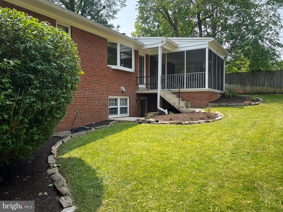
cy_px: 106
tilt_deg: -0.5
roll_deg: -0.1
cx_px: 142
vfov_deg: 53.1
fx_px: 213
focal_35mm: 26
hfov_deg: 67.3
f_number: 1.5
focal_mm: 5.7
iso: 50
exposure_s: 1/1124
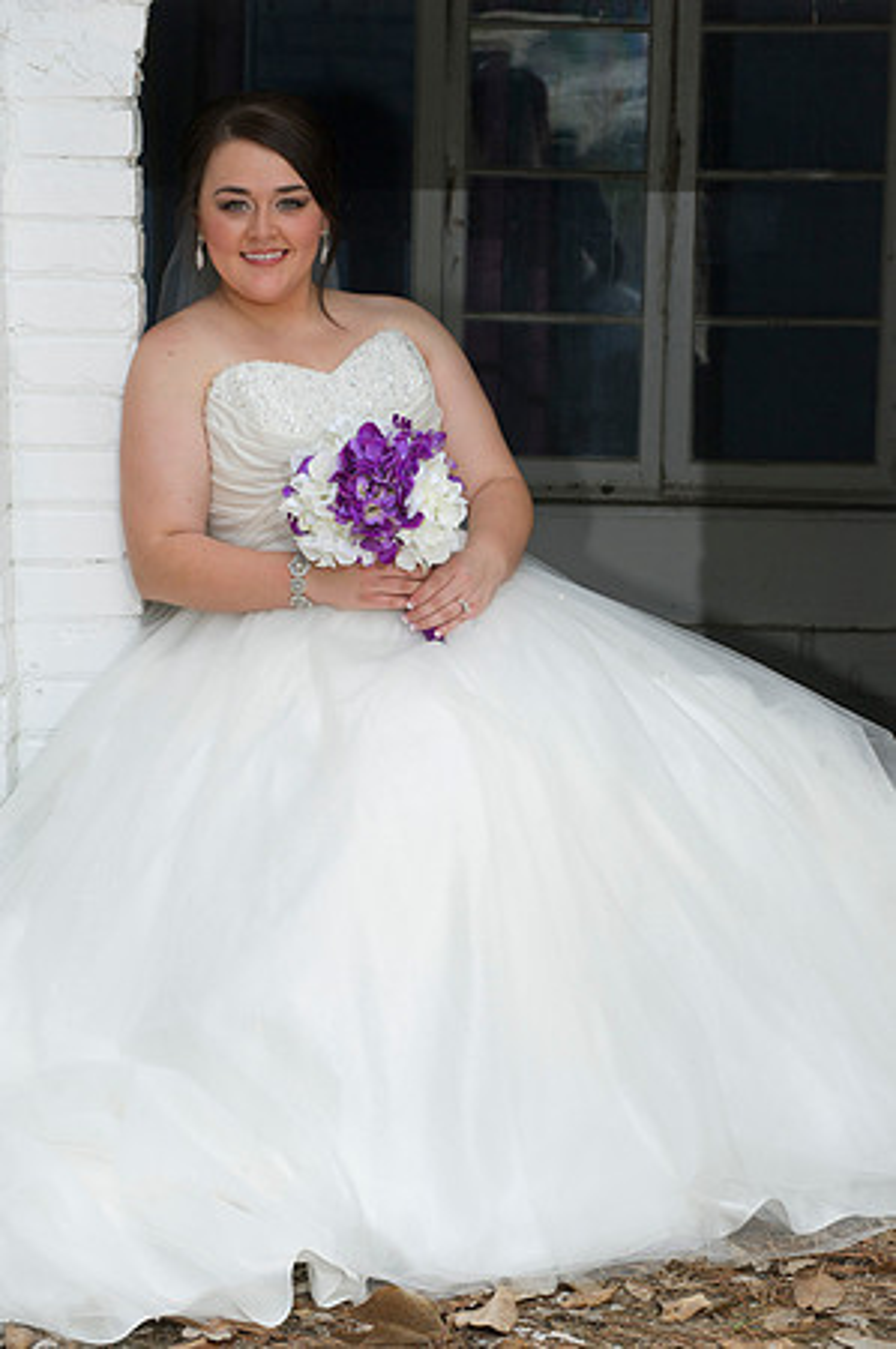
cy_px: 674
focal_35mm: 135
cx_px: 448
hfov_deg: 10.1
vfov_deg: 15.2
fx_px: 5051
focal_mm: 135
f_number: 8
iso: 320
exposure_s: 1/100
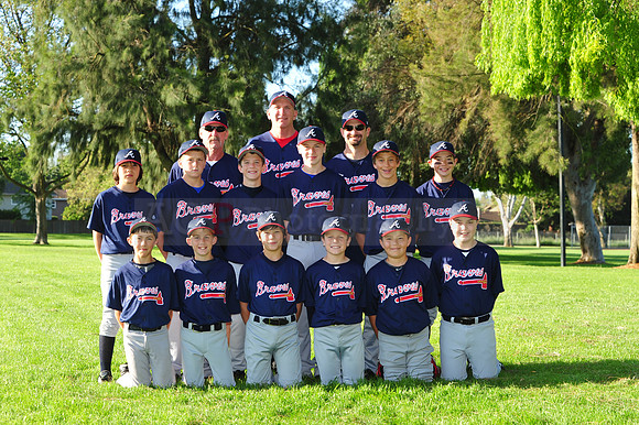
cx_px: 320
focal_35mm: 80
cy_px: 212
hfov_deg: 25.4
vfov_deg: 17.0
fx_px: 1419
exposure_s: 1/160
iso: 200
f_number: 7.1
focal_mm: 80
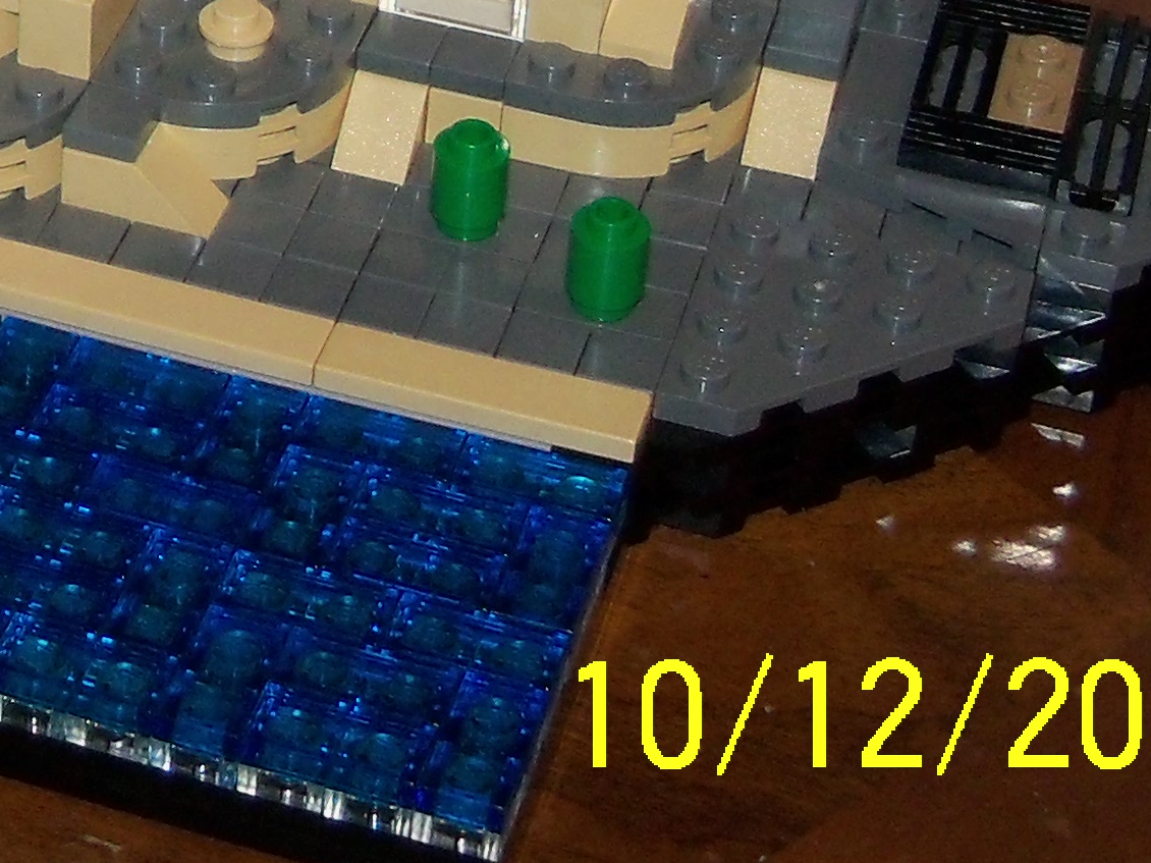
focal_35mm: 113
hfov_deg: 16.4
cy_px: -327
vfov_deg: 12.6
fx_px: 3757
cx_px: -361
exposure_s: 1/30
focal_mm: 6.2
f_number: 3.5
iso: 200
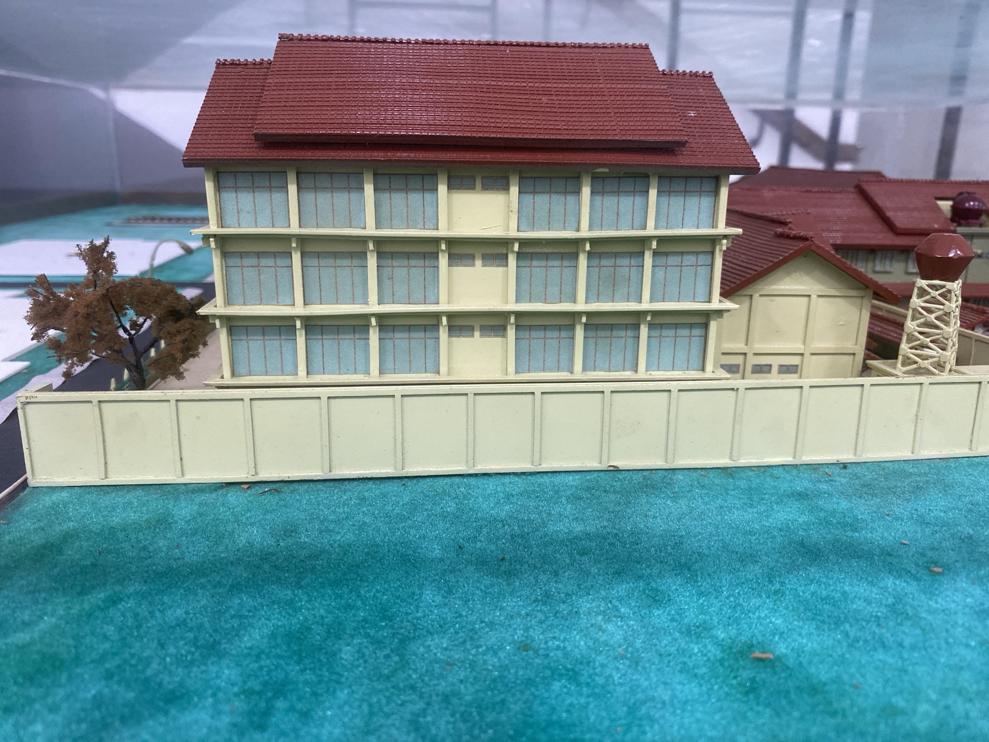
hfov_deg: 67.3
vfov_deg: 53.1
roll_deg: -0.8
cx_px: 494
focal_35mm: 26
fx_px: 743
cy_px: 371
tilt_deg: -16.5
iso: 200
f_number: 1.8
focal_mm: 4.25
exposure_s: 1/50
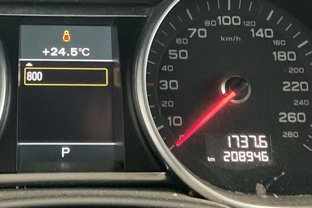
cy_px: 11
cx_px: 71
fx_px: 641
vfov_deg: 18.1
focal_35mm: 74
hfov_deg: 26.9
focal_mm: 3
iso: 500
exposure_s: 1/30
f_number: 1.8
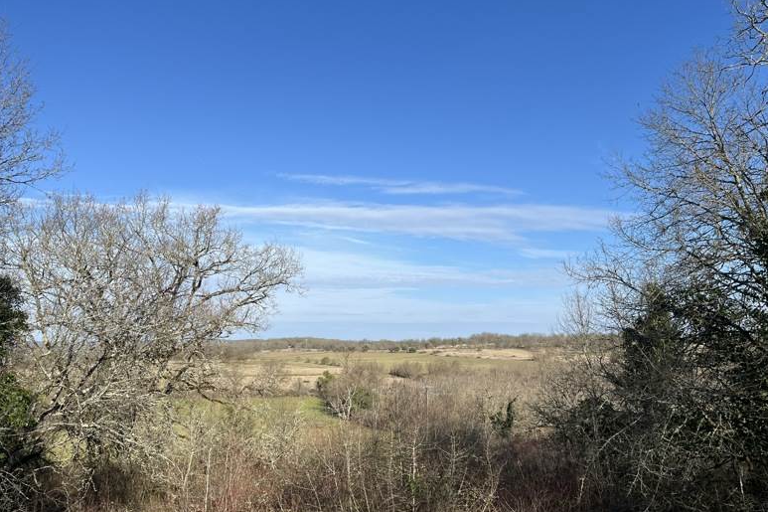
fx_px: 597
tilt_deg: +3.5
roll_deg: +0.2
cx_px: 395
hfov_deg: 65.5
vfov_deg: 46.2
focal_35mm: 28
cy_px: 295
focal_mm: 5.1
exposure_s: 1/3745
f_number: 1.6
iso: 50
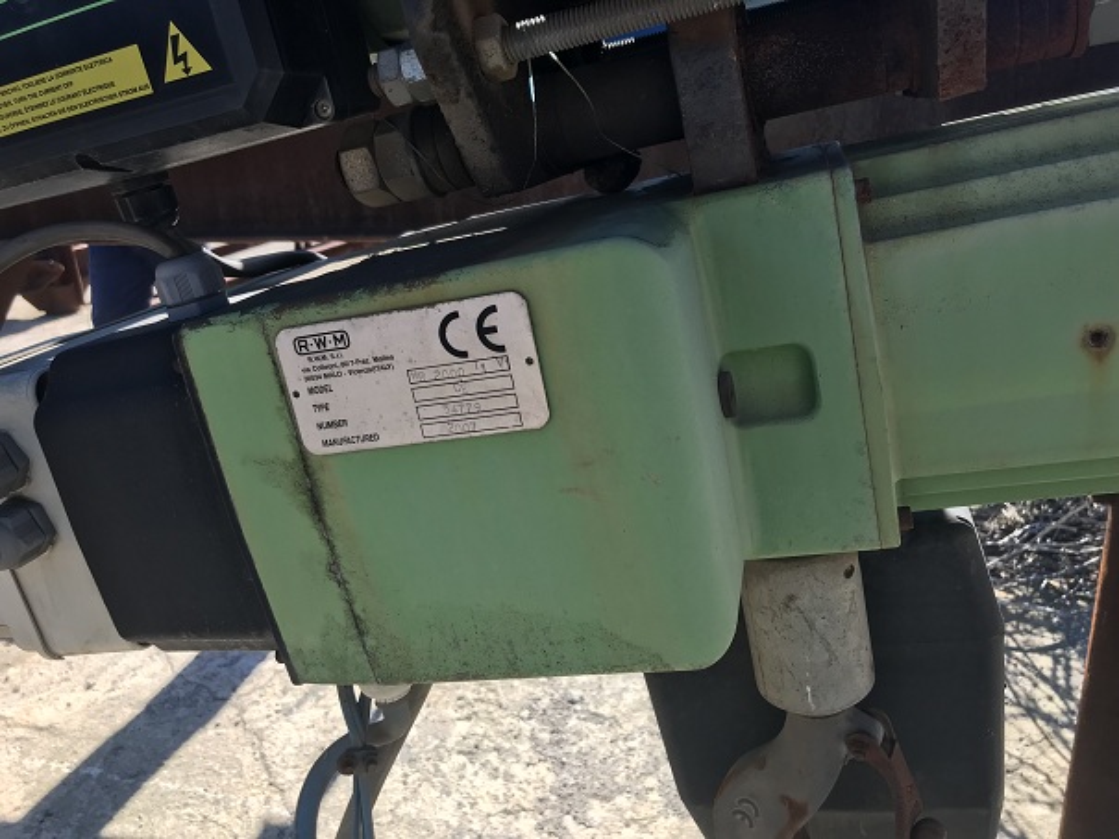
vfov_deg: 49.8
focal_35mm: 28
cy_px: 420
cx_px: 560
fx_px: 905
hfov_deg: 63.4
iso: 20
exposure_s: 1/580
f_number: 1.8
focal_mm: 3.99
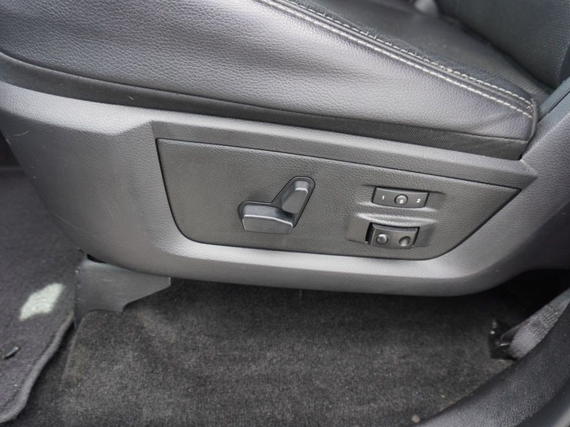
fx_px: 445
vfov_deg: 51.3
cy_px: 206
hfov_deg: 65.3
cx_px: 301
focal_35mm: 27
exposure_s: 1/60
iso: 125
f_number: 4
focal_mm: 16
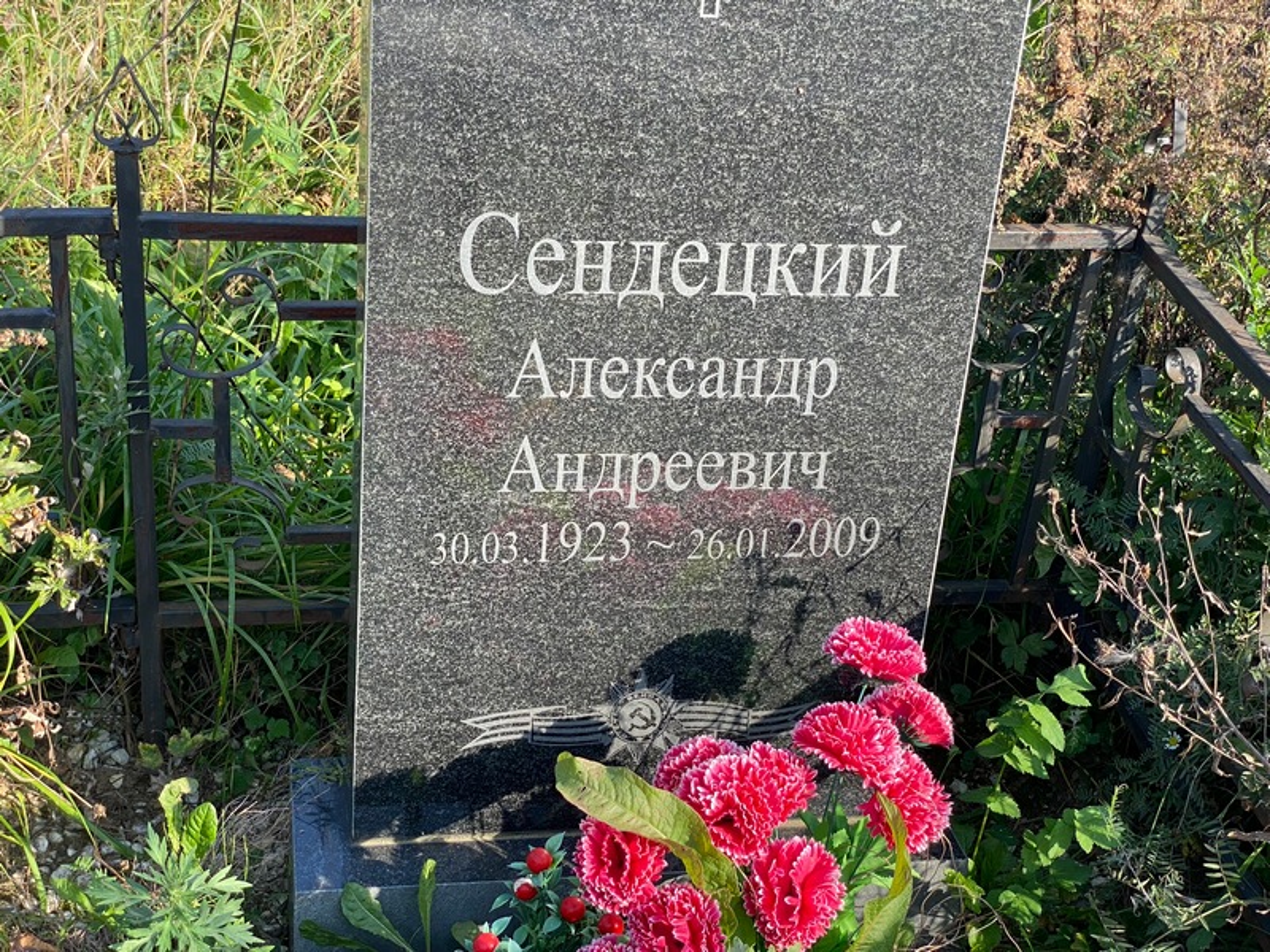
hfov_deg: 36.8
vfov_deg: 28.0
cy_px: 476
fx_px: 1908
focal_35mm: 52
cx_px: 635
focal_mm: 6
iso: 20
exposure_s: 1/378
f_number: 2
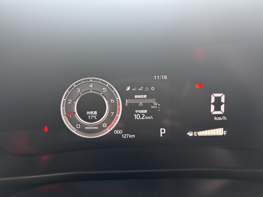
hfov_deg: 67.3
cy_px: 98
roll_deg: +0.7
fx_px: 198
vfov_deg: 53.1
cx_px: 132
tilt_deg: -19.9
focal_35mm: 26
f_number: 1.6
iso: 160
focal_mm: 5.96
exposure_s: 1/49
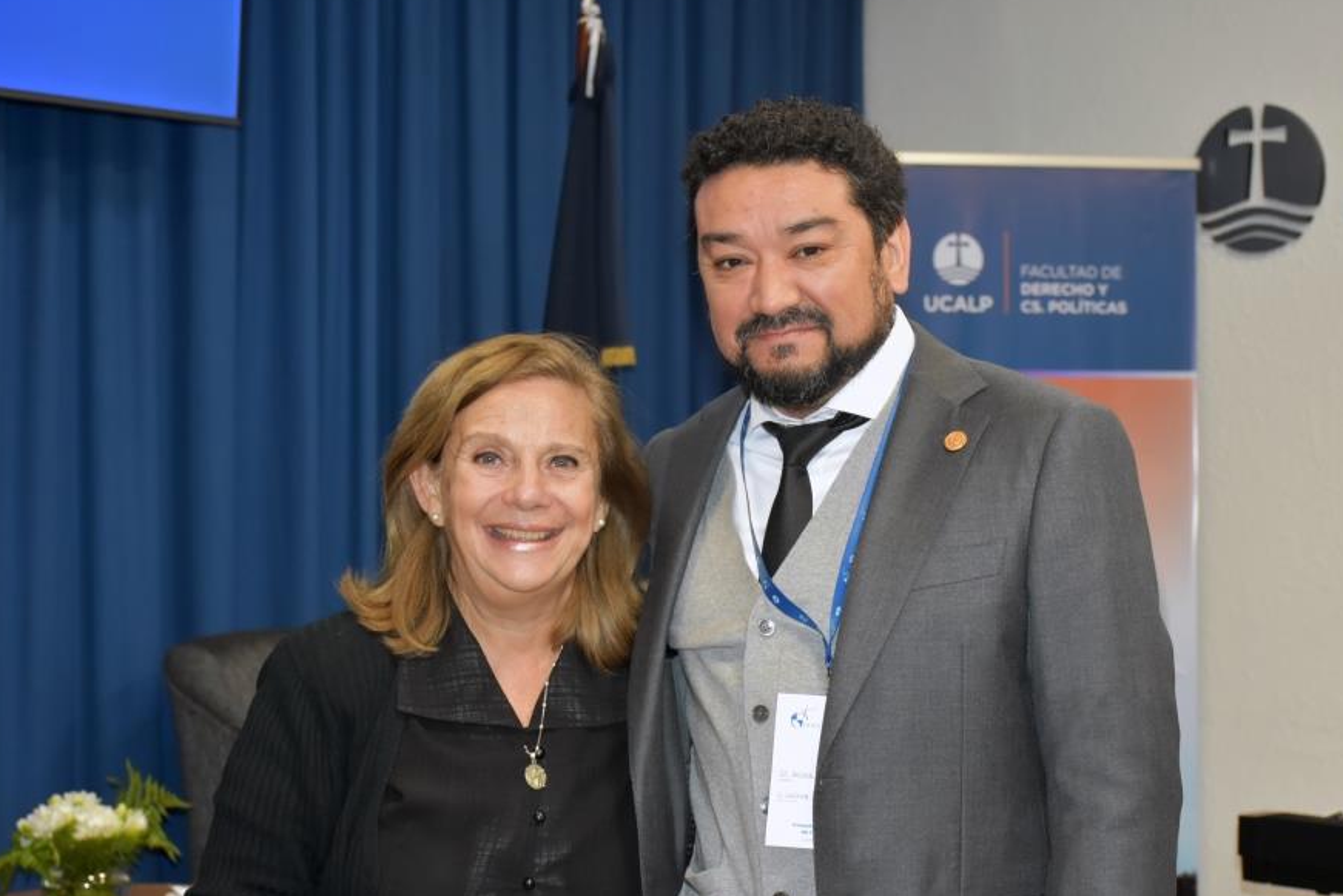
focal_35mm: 67
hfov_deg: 30.0
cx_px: 748
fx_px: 2500
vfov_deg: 20.3
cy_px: 504
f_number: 5.6
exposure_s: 1/60
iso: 1600
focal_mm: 38
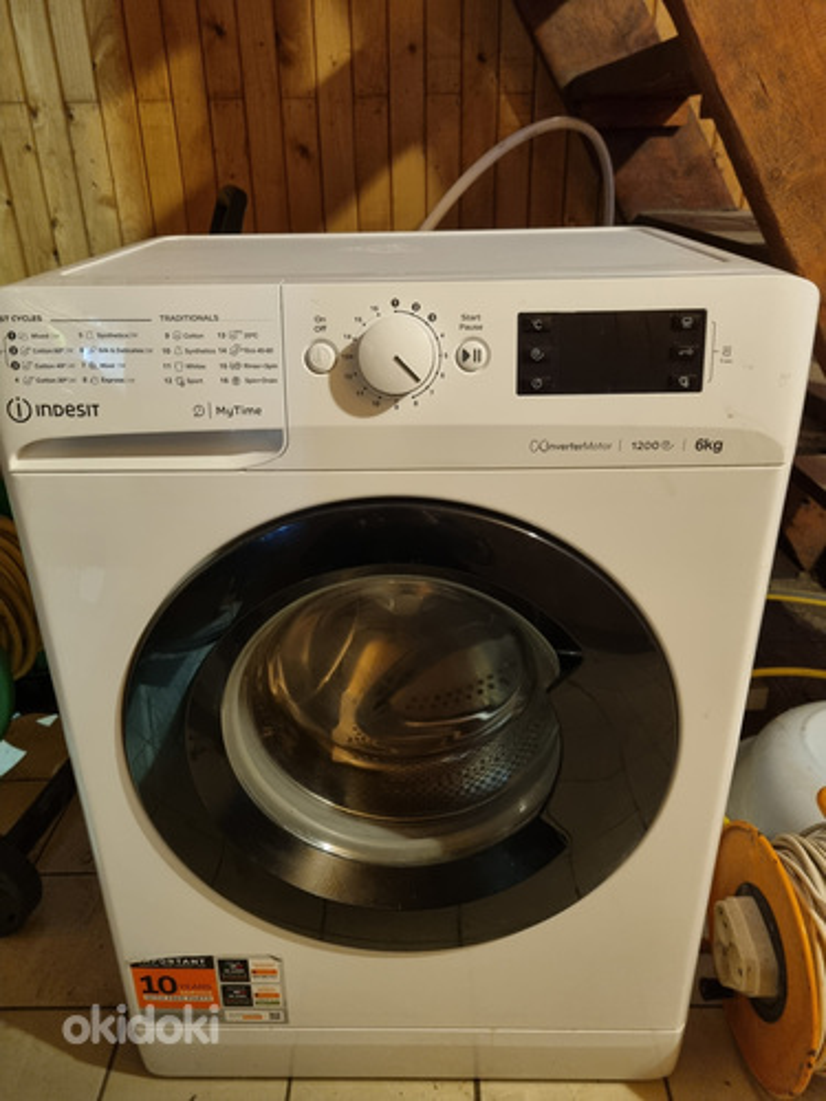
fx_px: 827
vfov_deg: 67.3
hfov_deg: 53.1
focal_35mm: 26
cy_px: 550
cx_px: 413
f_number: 1.8
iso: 640
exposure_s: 1/25
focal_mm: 5.4
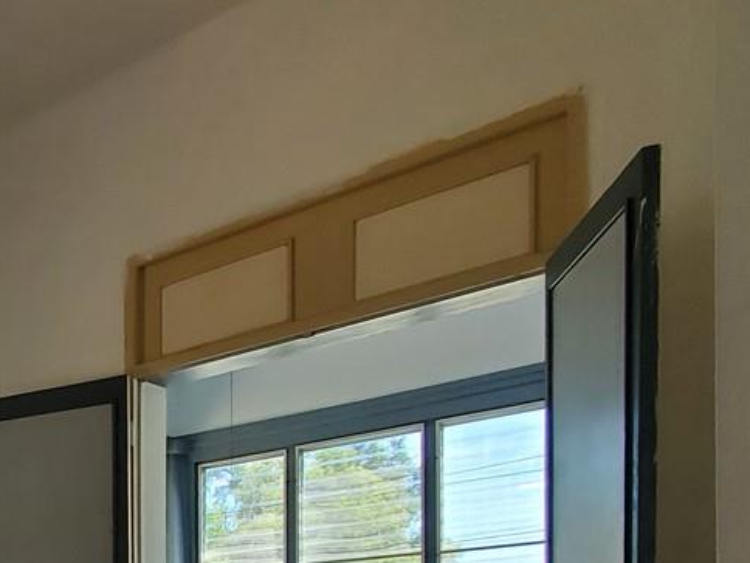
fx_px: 932
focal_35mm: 43
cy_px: 670
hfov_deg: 34.0
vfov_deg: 29.2
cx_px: -180
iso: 64
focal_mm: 1.8
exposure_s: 1/59
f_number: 2.2
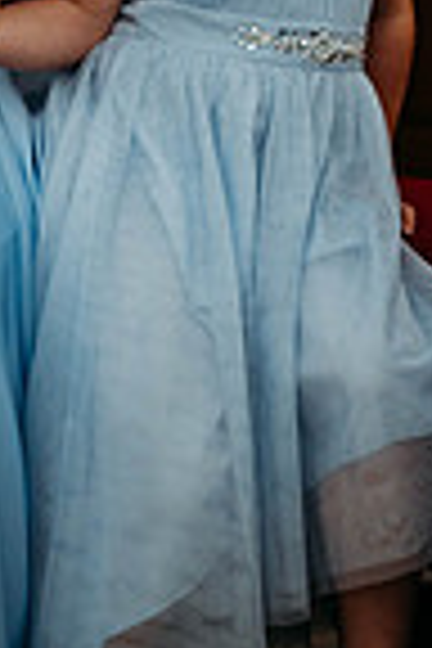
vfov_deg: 7.6
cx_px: 155
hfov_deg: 5.2
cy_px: -342
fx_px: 4788
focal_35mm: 266
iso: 1000
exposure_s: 1/200
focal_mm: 85
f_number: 1.8
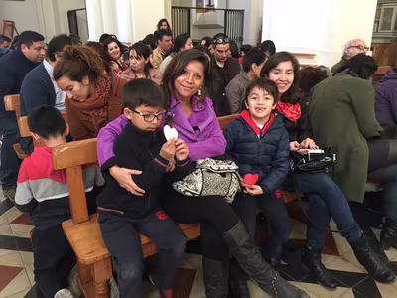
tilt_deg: -18.8
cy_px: 149
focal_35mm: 29
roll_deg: -0.1
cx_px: 198
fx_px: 333
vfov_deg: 48.2
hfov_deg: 61.7
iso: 160
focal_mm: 4.15
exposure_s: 1/8
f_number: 2.2
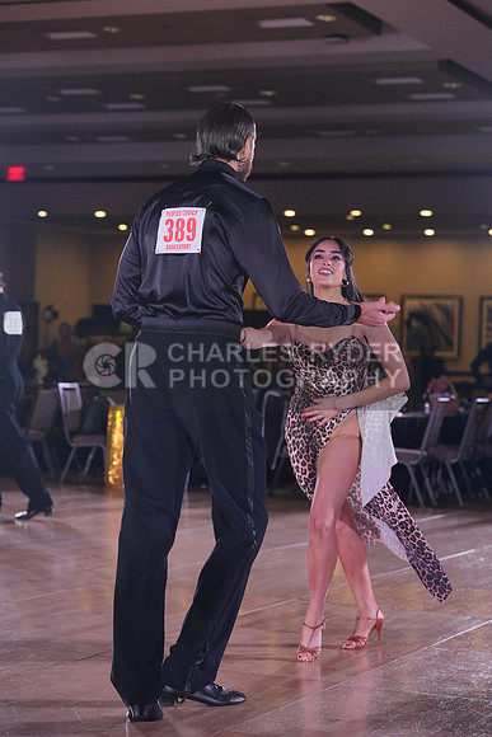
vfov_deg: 24.8
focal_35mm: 82
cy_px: 368
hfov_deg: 16.7
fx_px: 1680
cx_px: 246
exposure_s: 1/400
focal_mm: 82
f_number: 4
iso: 1250
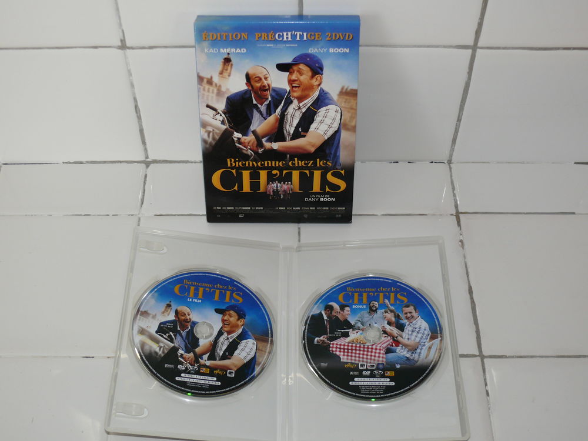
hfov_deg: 40.4
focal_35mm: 47
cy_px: 220
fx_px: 798
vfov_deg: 30.9
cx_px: 294
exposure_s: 1/30
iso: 100
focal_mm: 9.2
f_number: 2.8
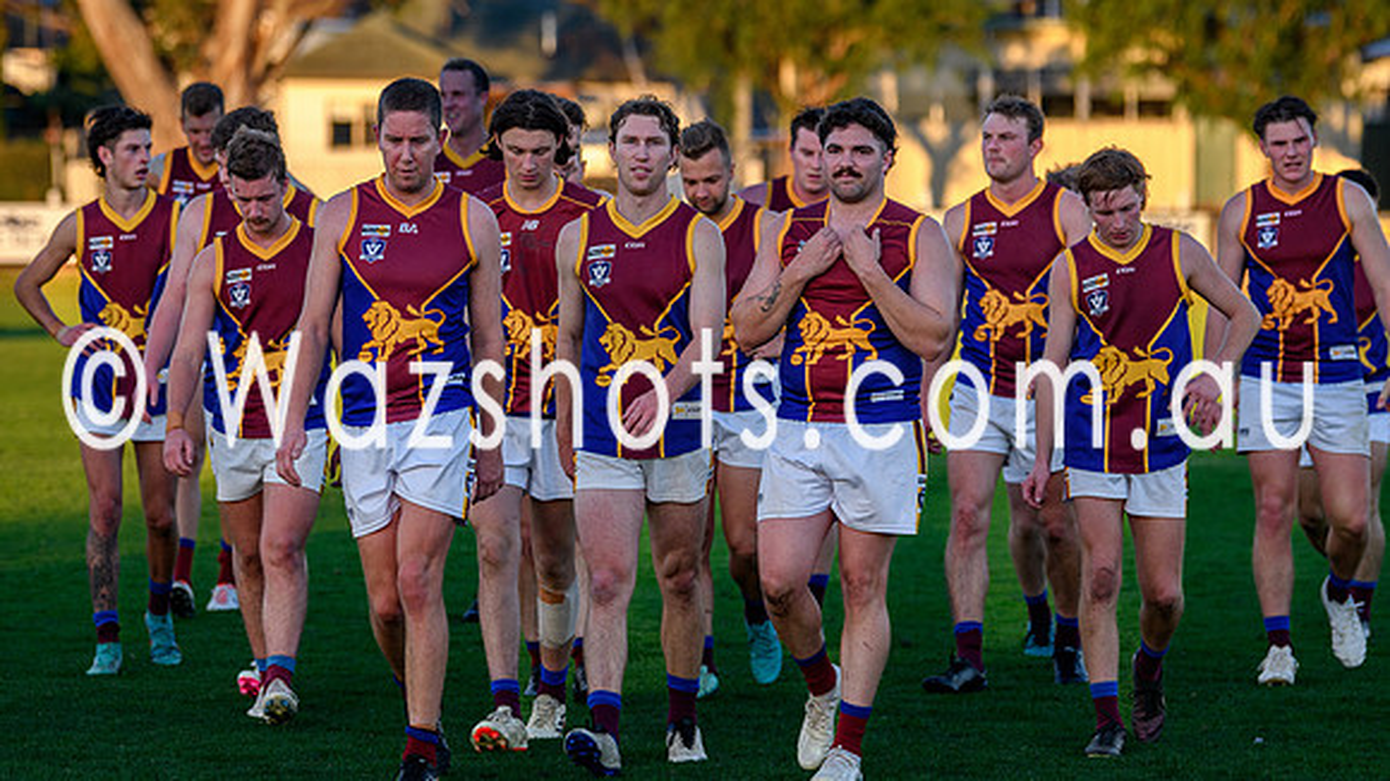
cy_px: 328
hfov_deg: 10.3
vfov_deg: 5.8
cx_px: 677
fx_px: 7741
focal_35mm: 210
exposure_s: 1/1600
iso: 560
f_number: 2.8
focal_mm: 130
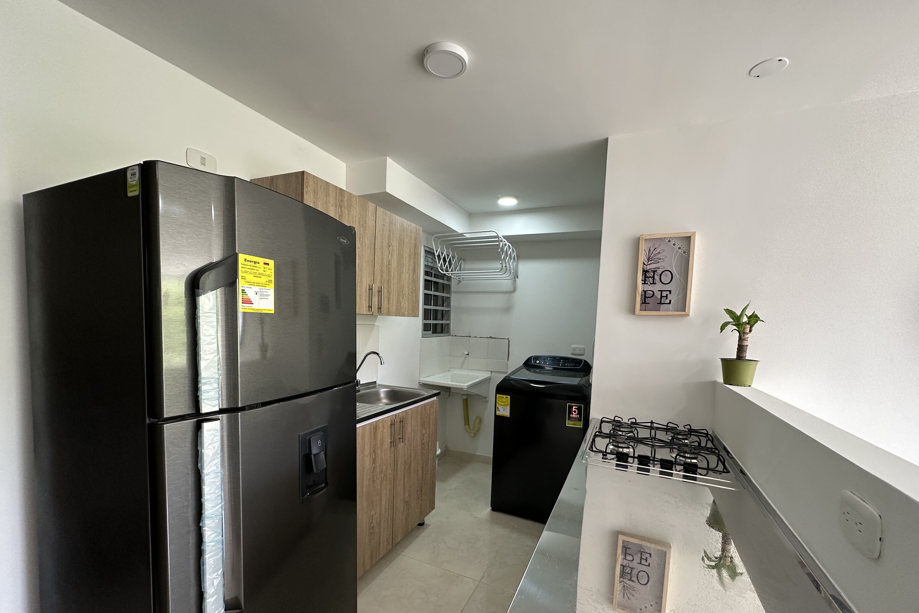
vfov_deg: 77.1
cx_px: 464
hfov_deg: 100.4
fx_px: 383
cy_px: 340
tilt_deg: -3.7
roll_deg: -2.2
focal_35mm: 15
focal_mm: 2.22
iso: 125
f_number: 2.2
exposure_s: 1/99
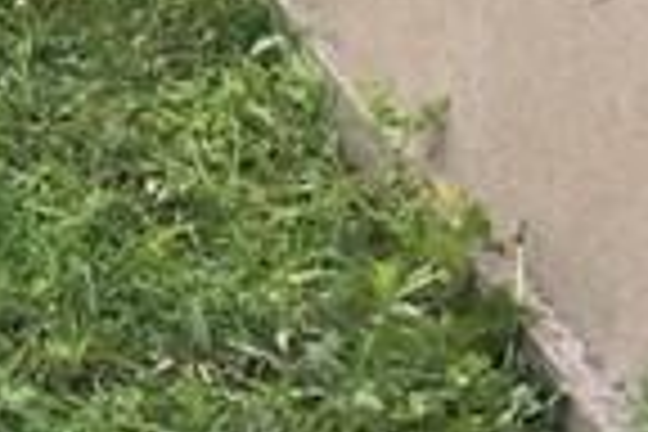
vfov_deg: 6.4
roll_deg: -2.7
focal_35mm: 214
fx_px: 3852
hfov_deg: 8.2
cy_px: -104
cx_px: -1282
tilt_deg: -14.1
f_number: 2.2
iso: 32
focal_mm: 4.15
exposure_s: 1/120
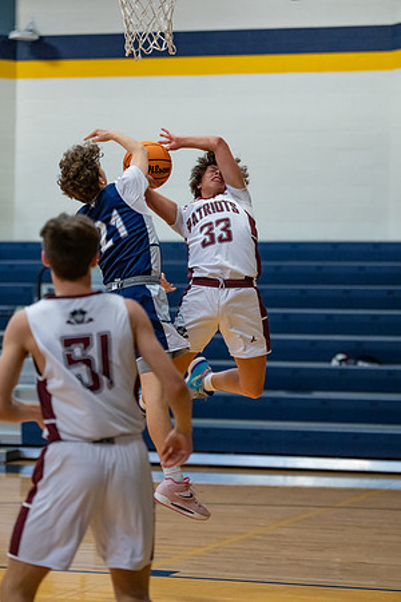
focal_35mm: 118
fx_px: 1971
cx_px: 200
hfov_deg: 11.6
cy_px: 301
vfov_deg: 17.3
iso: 5000
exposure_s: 1/1000
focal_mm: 118
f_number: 2.8
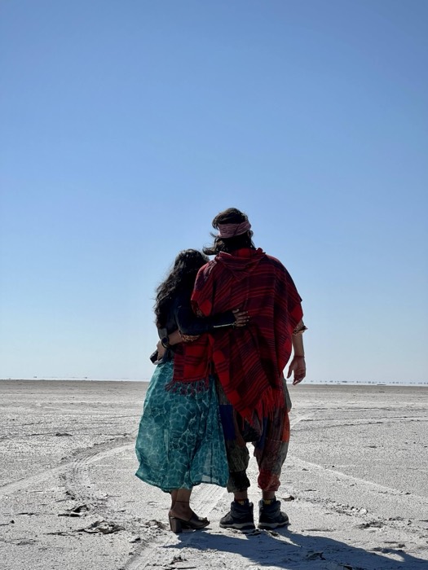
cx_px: 214
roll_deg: -0.6
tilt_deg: +5.2
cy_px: 285
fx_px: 1269
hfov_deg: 19.1
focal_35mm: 77
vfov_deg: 25.3
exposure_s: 1/2320
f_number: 2.8
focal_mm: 9
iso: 32
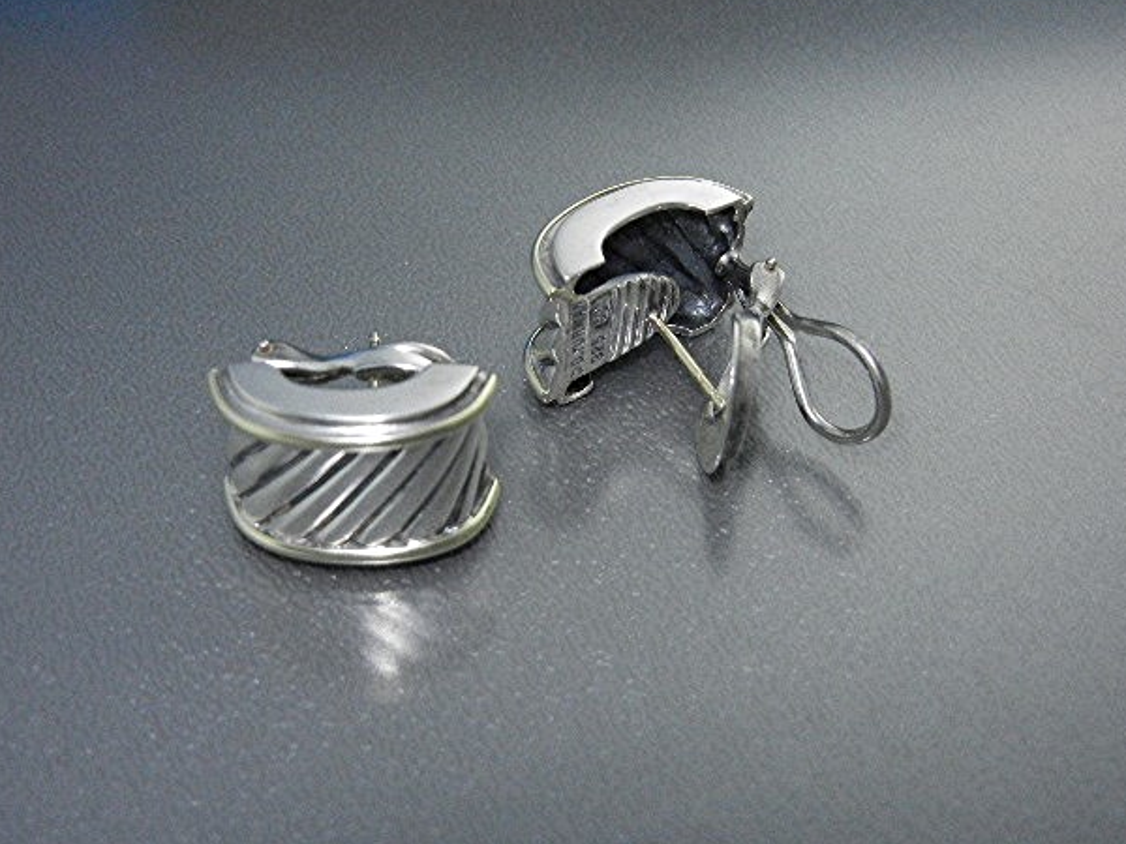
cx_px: 554
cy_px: 396
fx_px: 1561
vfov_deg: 30.3
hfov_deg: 39.7
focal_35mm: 48
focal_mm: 8.1
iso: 800
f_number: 7.6
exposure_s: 1/30
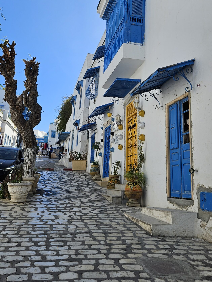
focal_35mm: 35
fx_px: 286
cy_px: 108
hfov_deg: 40.7
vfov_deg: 52.1
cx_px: 102
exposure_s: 1/1789
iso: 25
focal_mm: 5.4
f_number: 1.8
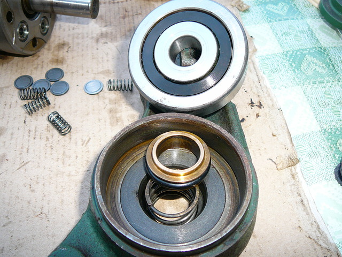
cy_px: 128
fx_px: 346
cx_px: 171
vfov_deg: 40.7
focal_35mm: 35
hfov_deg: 52.6
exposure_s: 1/160
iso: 80
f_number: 2.8
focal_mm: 5.2
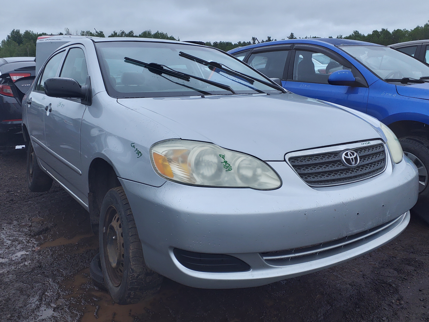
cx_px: 214
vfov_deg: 53.1
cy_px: 161
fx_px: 322
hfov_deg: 67.3
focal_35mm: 26
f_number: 1.9
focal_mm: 3.58
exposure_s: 1/270
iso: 40
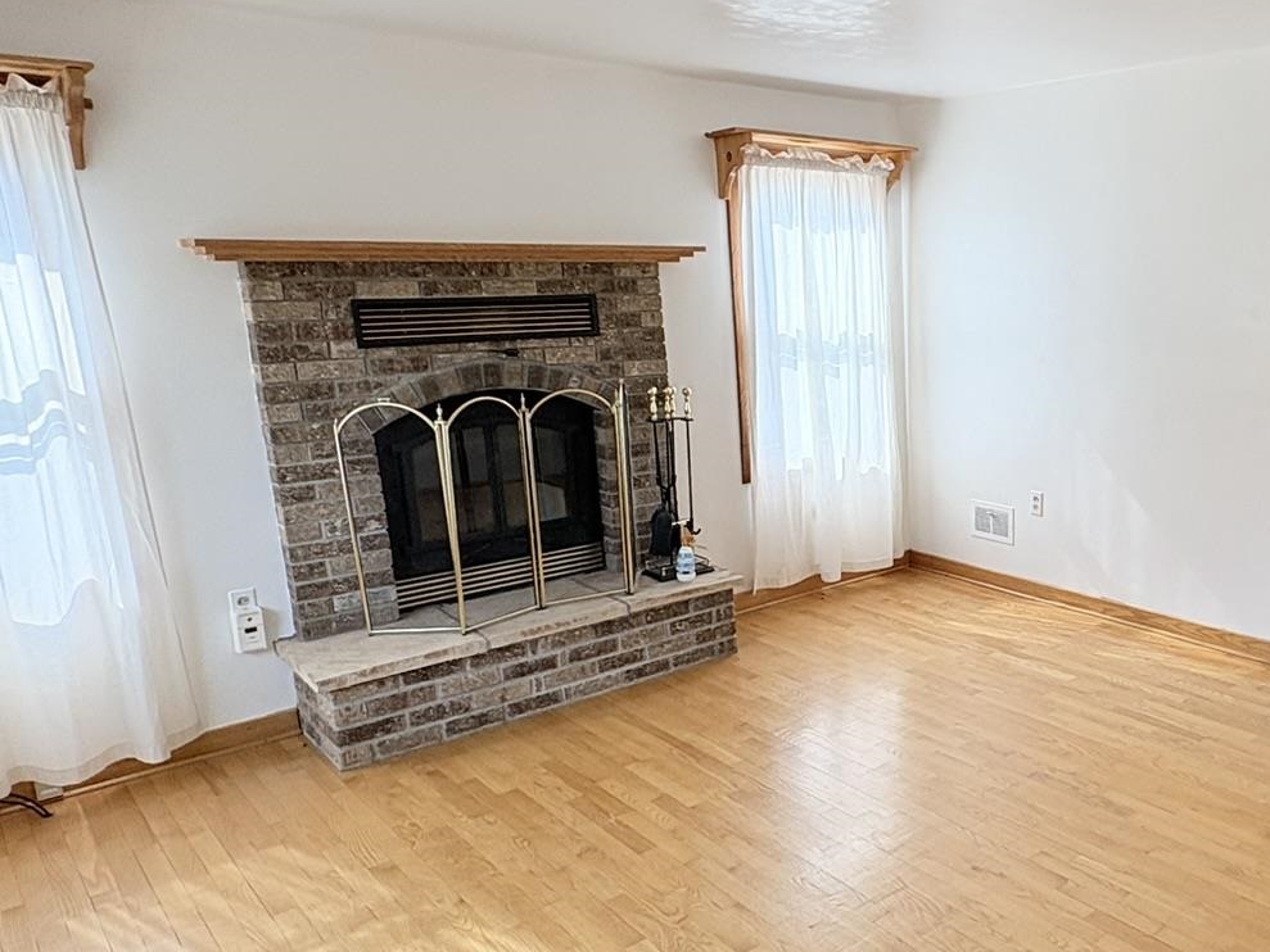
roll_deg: +0.5
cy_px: 500
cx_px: 1007
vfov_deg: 48.2
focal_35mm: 29
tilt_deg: -12.9
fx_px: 1064
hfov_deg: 57.3
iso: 64
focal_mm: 2.22
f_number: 2.2
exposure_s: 1/150
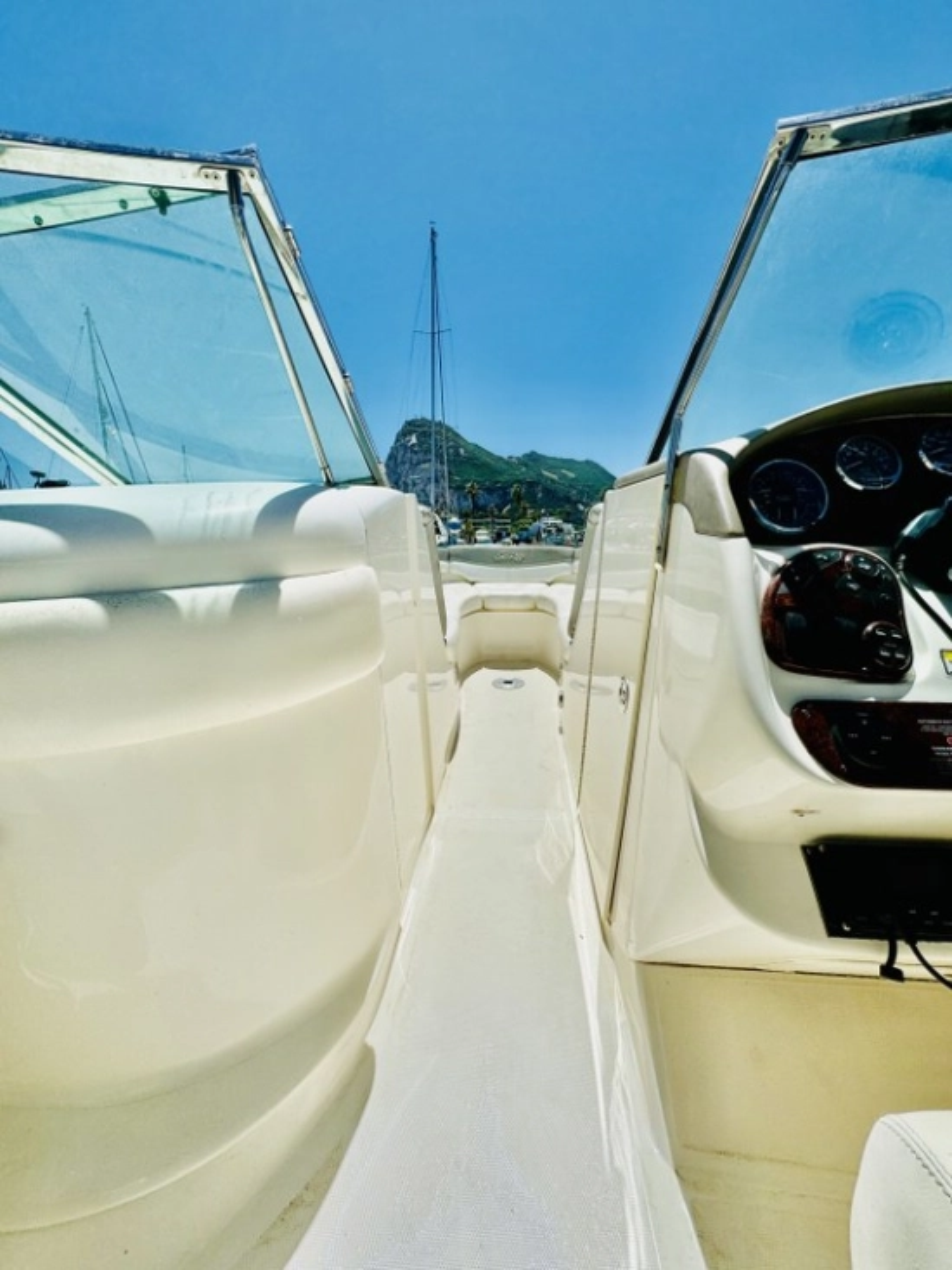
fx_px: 514
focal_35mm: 14
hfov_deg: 85.6
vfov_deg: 102.1
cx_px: 476
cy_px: 635
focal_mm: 2.22
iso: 40
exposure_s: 1/7299
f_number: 2.2
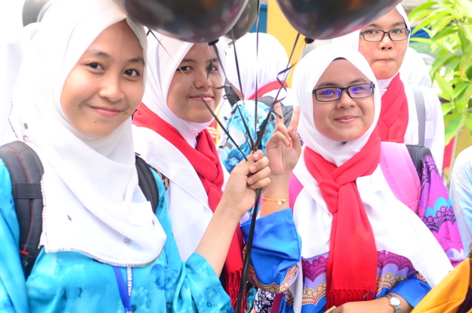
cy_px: 152
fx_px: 825
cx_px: 232
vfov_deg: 21.5
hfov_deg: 31.9
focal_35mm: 63
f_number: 4
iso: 160
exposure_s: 1/125
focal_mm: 38
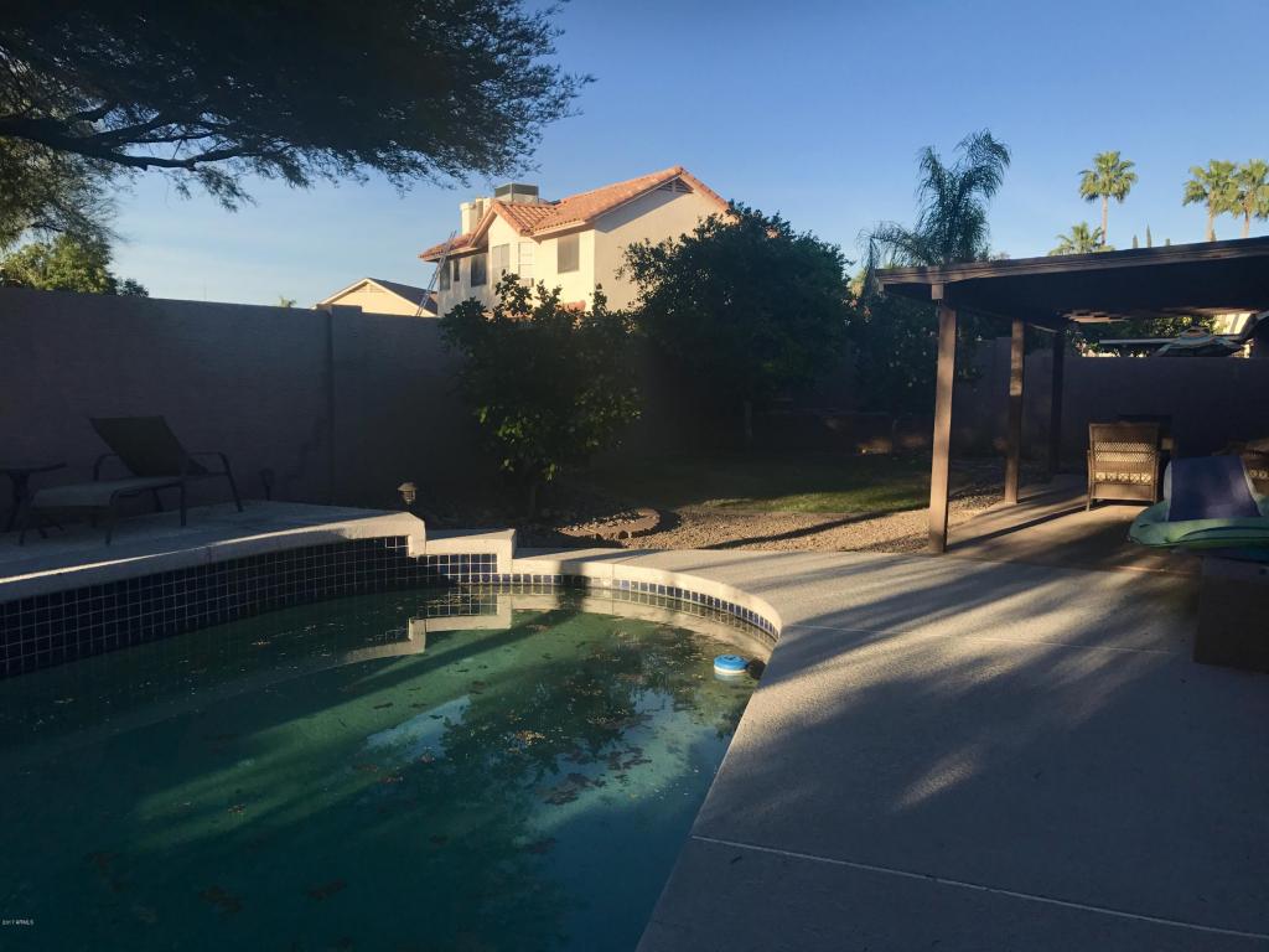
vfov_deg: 49.7
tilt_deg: -5.7
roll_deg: -0.2
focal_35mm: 28
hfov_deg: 63.4
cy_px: 476
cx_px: 634
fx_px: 1026
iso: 20
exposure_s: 1/1570
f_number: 1.8
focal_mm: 3.99
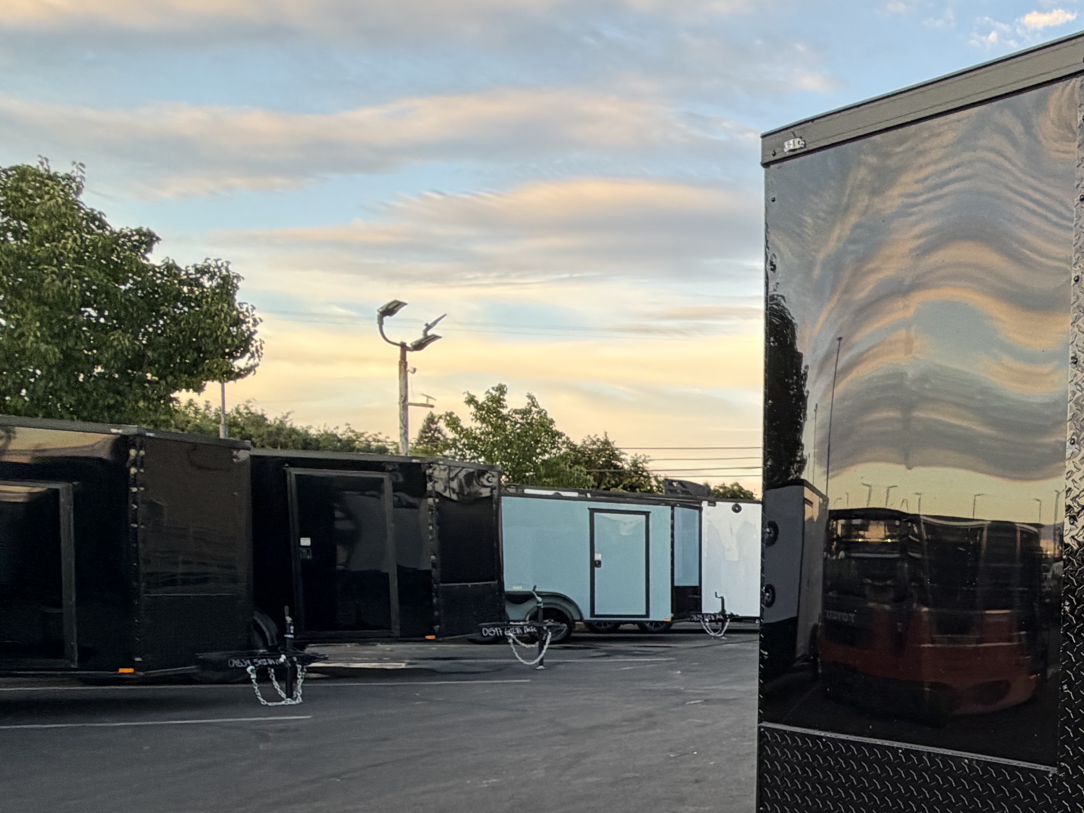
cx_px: 1184
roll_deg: -2.5
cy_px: 653
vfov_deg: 41.1
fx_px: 1033
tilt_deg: -4.8
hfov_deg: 43.4
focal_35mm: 33
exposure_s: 1/121
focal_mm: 2.22
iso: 64
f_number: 2.2
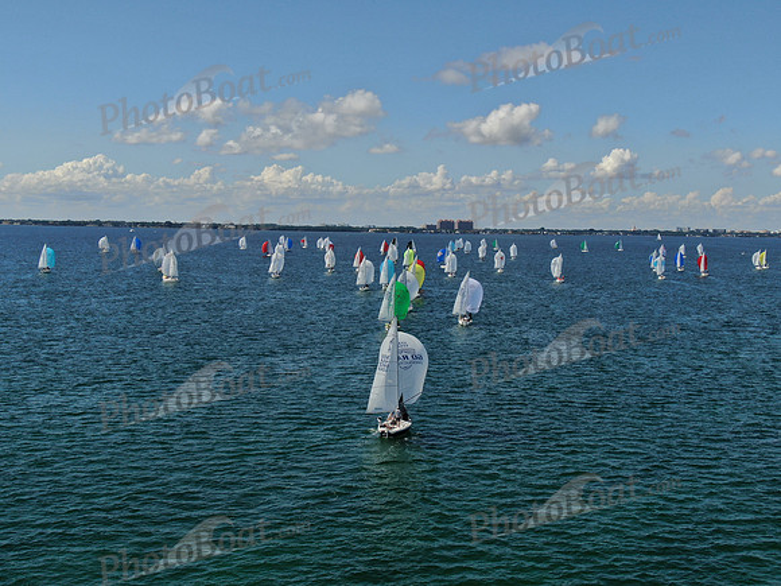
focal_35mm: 48
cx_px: 390
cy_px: 293
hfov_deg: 39.7
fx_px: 1083
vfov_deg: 30.3
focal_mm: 8.6
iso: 100
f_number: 3.8
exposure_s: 1/1250
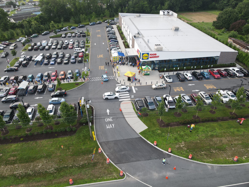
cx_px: 124
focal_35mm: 24
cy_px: 94
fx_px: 173
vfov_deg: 56.8
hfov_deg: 71.6
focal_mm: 4.5
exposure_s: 1/160
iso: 100
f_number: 2.8
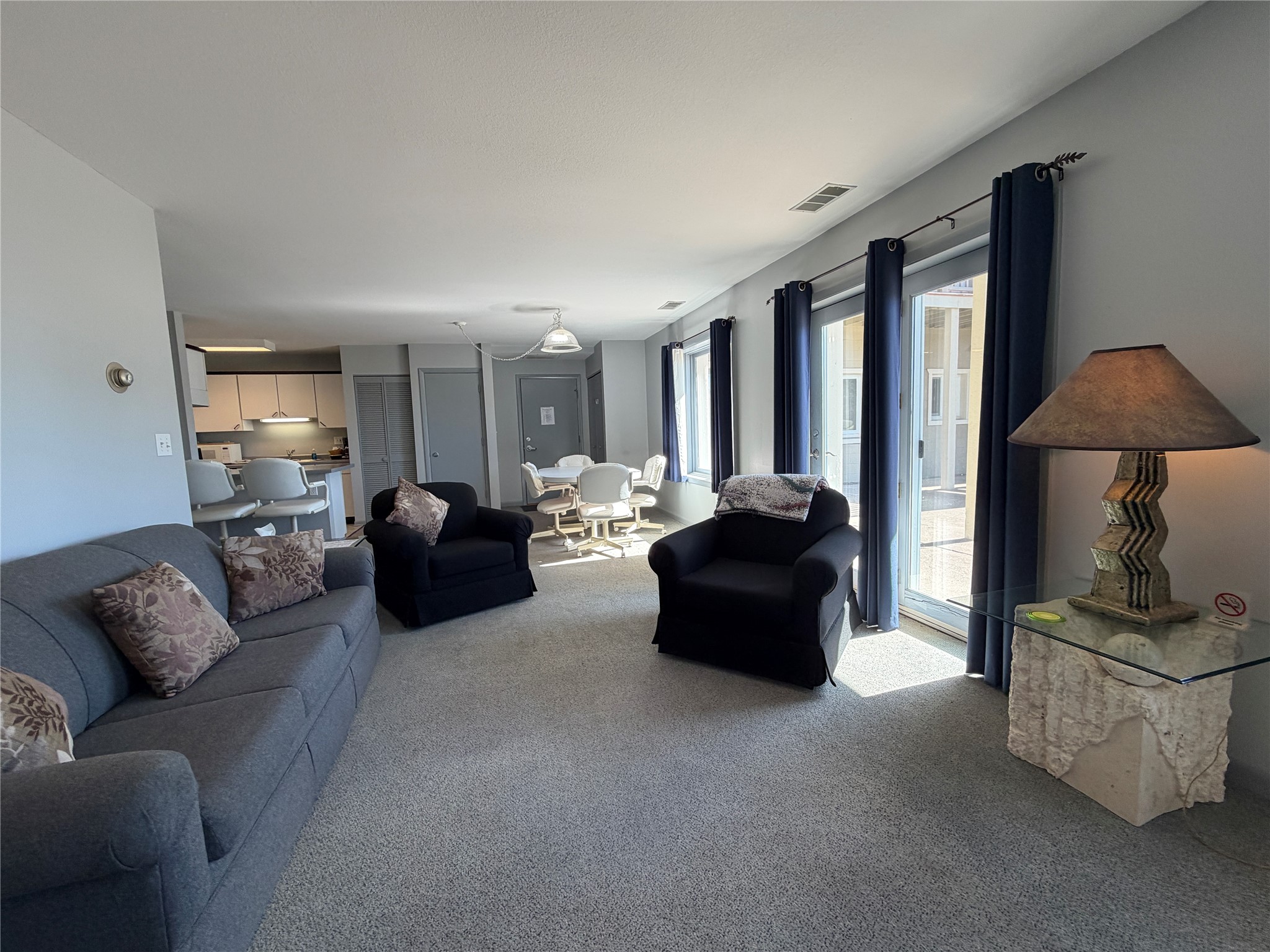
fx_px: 514
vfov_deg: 85.7
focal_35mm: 14
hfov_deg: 102.1
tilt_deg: -5.6
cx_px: 635
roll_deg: +2.1
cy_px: 476
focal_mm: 2.22
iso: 100
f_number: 2.2
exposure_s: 1/120
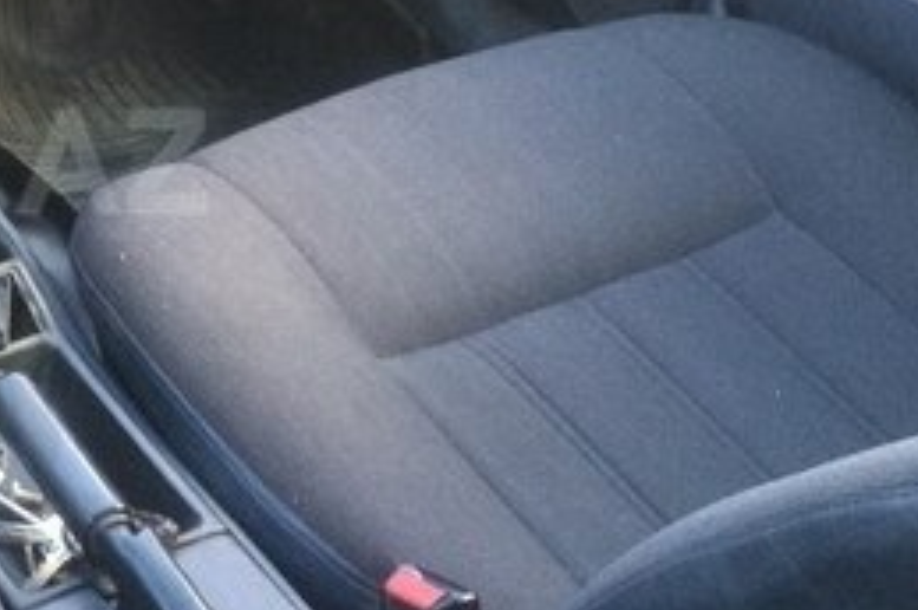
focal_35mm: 77
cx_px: -156
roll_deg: +1.9
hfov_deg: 24.2
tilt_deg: -38.2
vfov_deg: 17.6
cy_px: 161
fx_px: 1961
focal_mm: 4.15
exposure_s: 1/33
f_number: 2.2
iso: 80
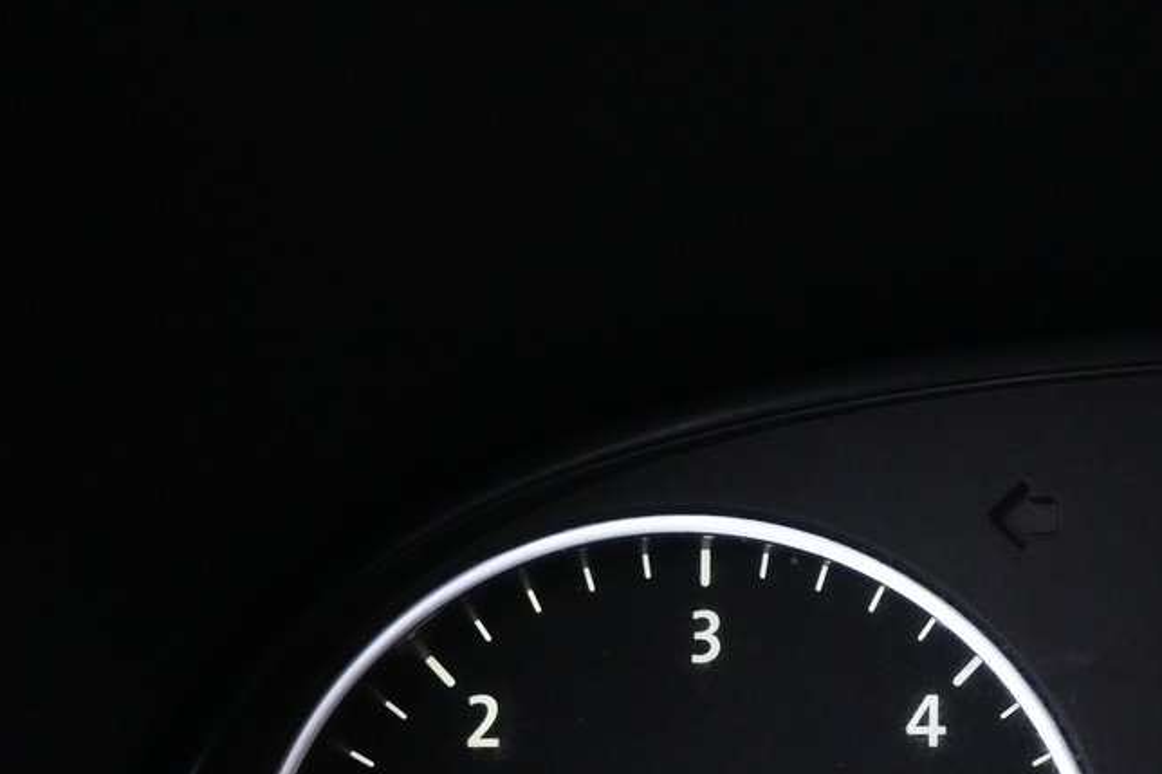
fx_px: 2376
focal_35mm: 74
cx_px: 1371
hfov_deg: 25.0
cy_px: 870
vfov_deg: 17.8
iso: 2800
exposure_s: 1/30
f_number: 3.8
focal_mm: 19.5
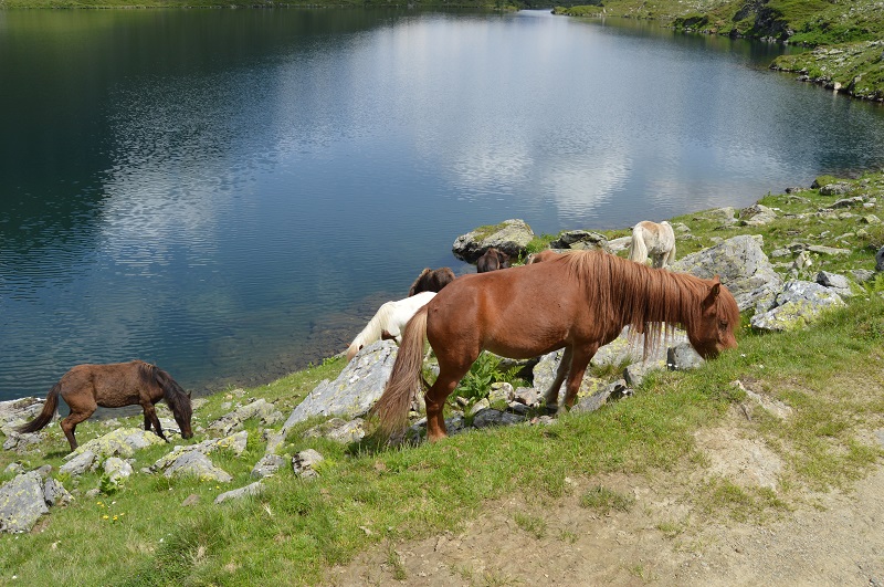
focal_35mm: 30
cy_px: 294
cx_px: 442
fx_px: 736
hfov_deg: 62.0
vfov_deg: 43.5
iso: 100
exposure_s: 1/250
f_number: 8
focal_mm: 20
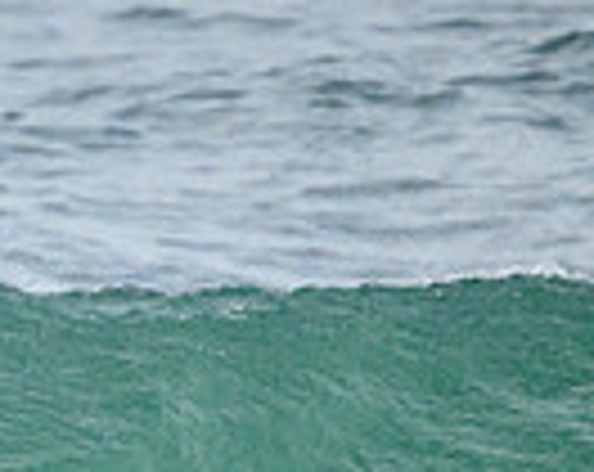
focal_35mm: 2561
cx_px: -369
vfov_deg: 0.6
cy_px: 596
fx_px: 44923
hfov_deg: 0.8
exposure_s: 1/2500
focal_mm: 620
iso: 1600
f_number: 11
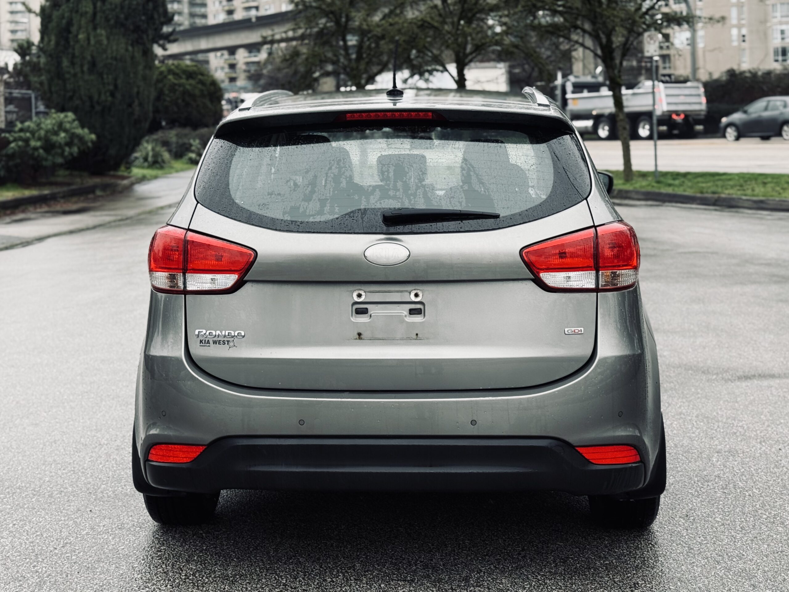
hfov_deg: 39.7
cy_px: 296
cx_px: 394
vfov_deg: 30.3
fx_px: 1094
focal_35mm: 48
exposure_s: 1/368
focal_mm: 6.76
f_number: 1.78
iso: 64
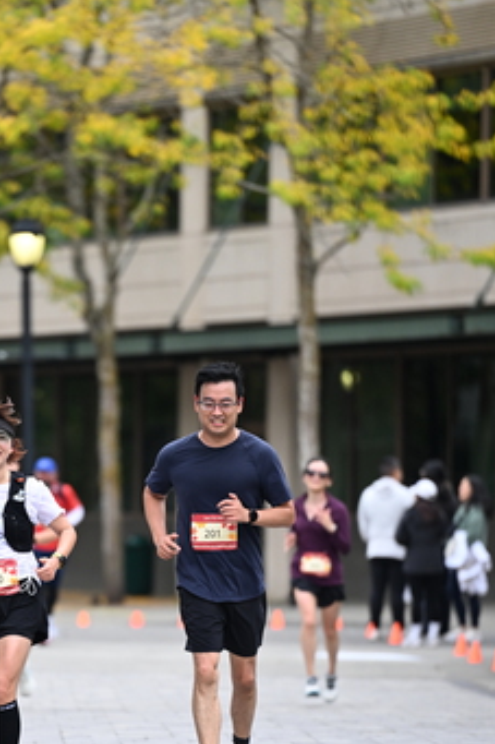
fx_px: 6668
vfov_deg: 6.4
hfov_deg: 4.2
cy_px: 493
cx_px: 110
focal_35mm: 323
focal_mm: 200
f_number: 2.8
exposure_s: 1/2000
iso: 640
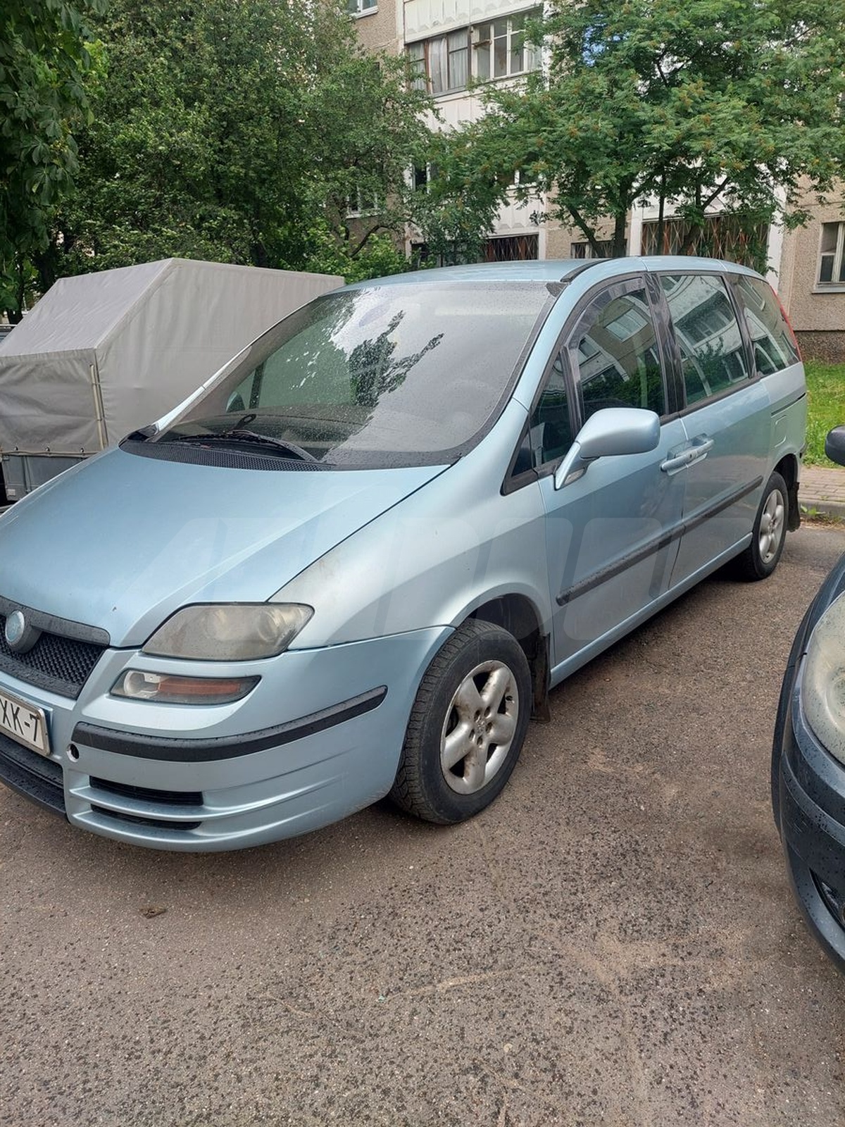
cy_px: 564
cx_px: 422
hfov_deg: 56.8
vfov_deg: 71.6
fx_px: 781
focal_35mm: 24
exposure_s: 1/359
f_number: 1.8
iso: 40
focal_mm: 5.23
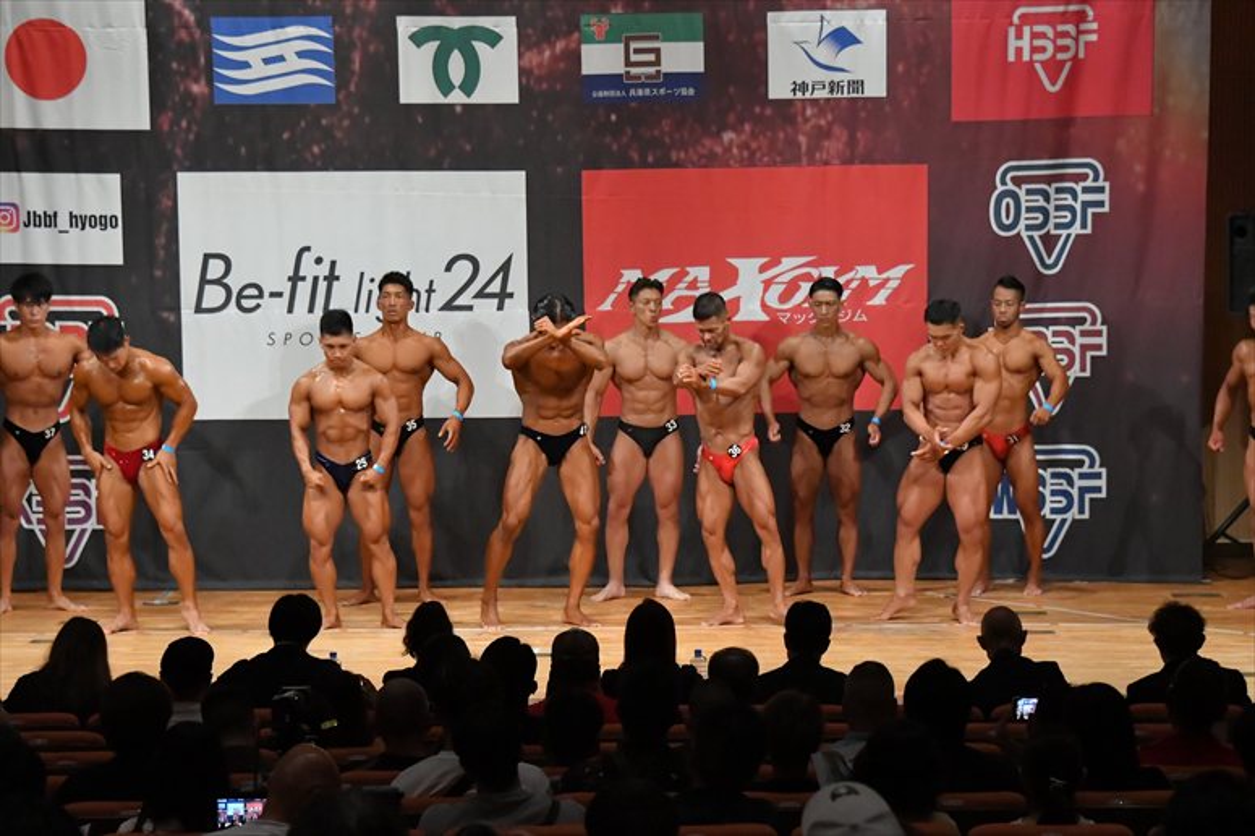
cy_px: 418
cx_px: 628
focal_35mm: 135
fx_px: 4704
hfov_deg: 15.2
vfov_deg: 10.2
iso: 8000
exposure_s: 1/400
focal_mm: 90
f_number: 5.6
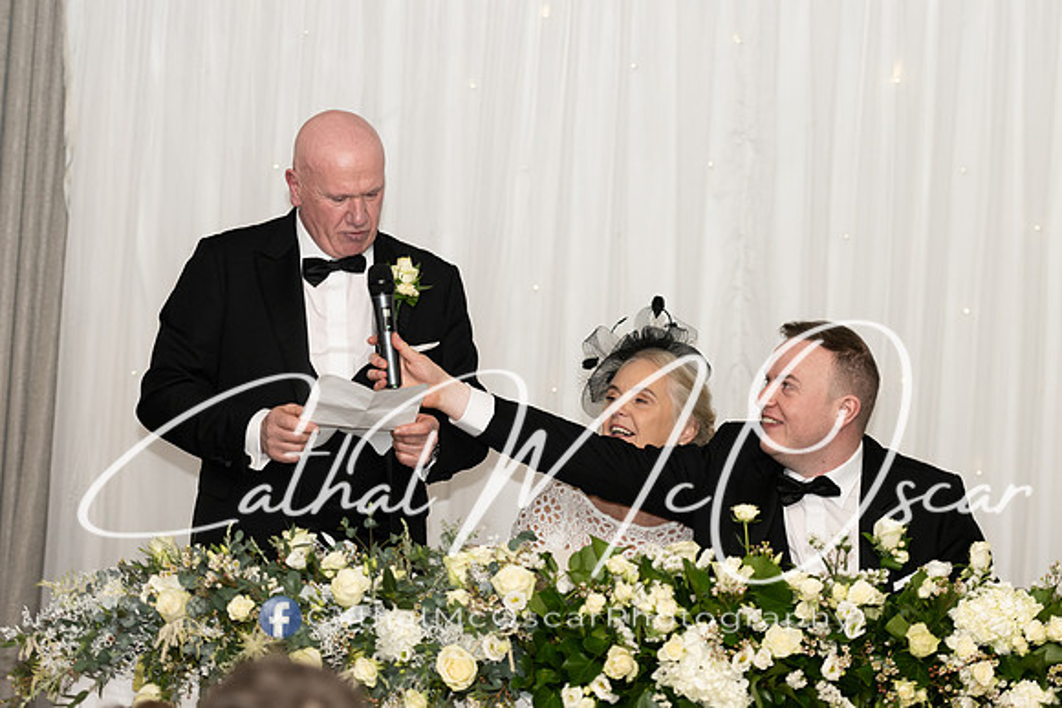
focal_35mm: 146
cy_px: 246
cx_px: 531
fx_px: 4311
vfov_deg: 9.4
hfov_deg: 14.0
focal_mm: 112
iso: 400
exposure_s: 1/160
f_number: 2.8
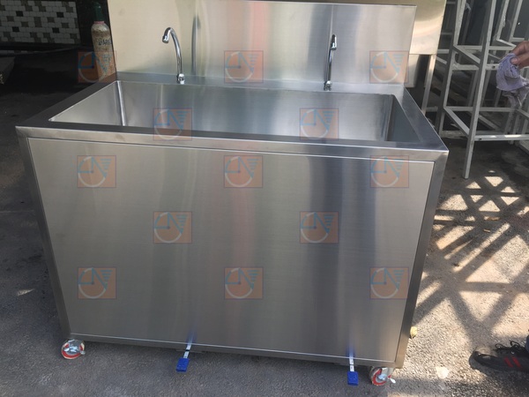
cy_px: 198
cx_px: 264
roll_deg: -3.9
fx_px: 443
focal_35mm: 29
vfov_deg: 48.2
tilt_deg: -25.2
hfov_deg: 61.7
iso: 32
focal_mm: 4.15
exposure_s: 1/100
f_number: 2.2
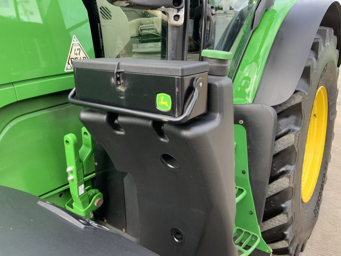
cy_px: 128
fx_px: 286
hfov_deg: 61.7
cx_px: 170
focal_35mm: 29
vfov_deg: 48.2
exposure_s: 1/122
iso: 20
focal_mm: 3
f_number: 1.8
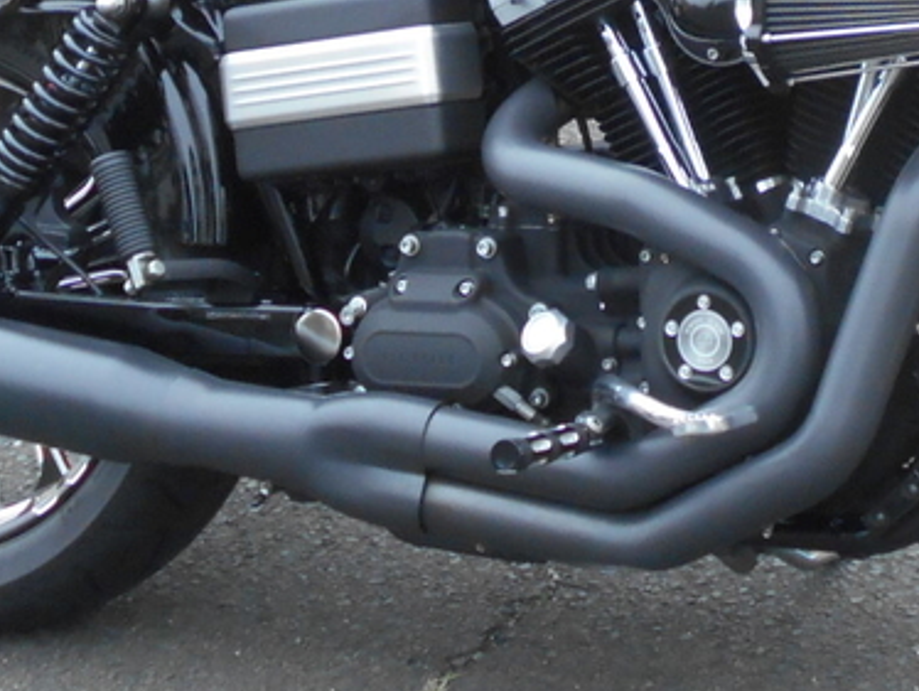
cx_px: 821
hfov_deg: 15.6
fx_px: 3321
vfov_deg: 11.6
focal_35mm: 125
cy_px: -140
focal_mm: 6.7
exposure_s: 1/250
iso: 180
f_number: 3.9
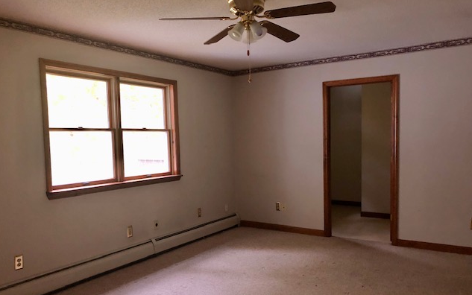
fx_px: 386
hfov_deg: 62.9
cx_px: 235
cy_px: 165
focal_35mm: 30
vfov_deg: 41.8
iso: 100
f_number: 1.8
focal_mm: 3.99
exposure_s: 1/9
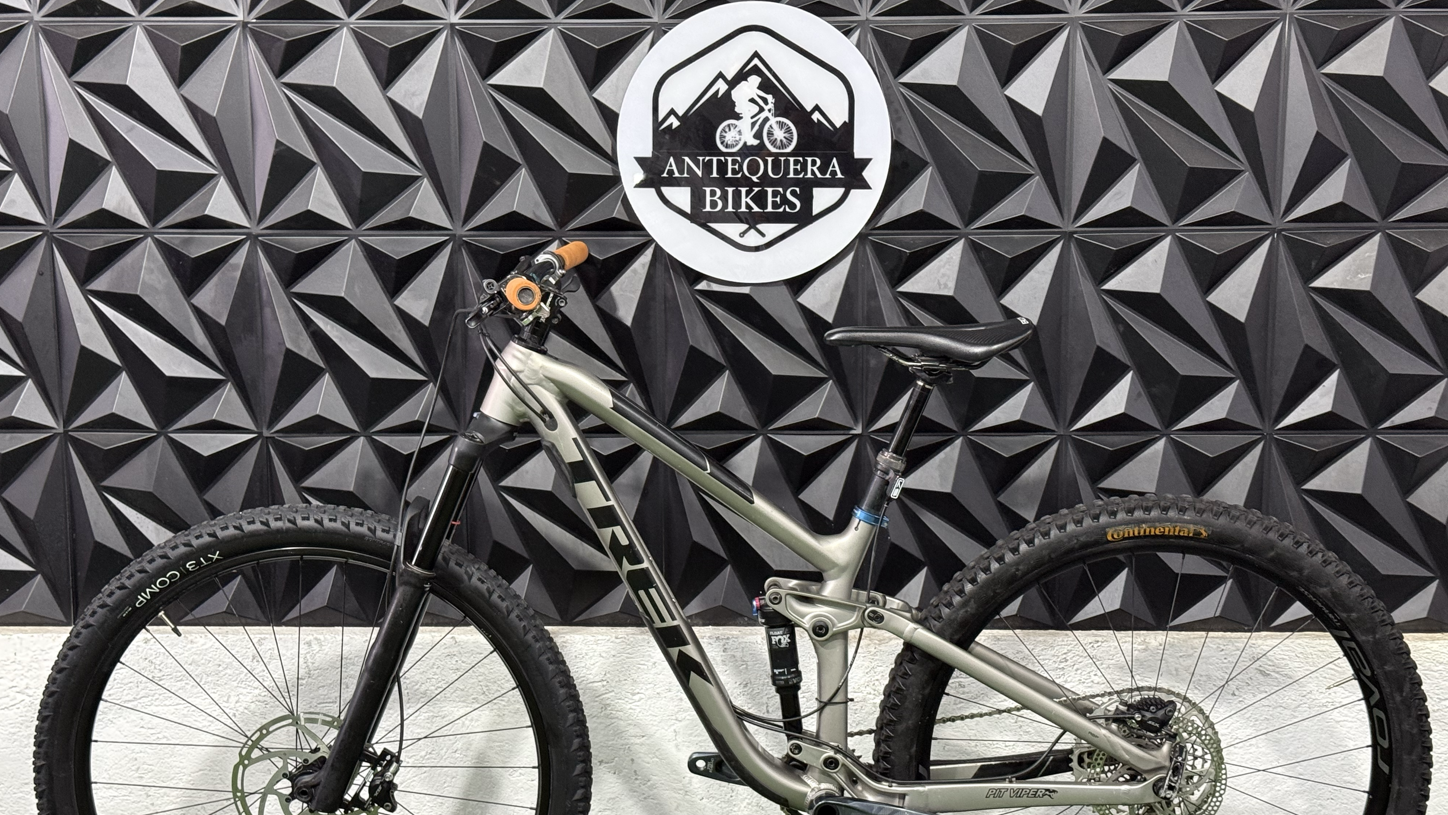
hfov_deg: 39.2
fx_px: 2035
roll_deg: -0.1
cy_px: 513
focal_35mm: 53
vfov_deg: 22.6
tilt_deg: -9.4
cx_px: 726
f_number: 1.78
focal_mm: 6.76
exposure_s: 1/60
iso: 200
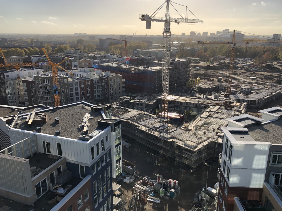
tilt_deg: -15.8
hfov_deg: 61.6
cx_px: 145
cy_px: 104
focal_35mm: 29
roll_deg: +0.4
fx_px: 236
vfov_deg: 48.2
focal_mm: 4
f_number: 1.8
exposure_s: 1/2208
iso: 20
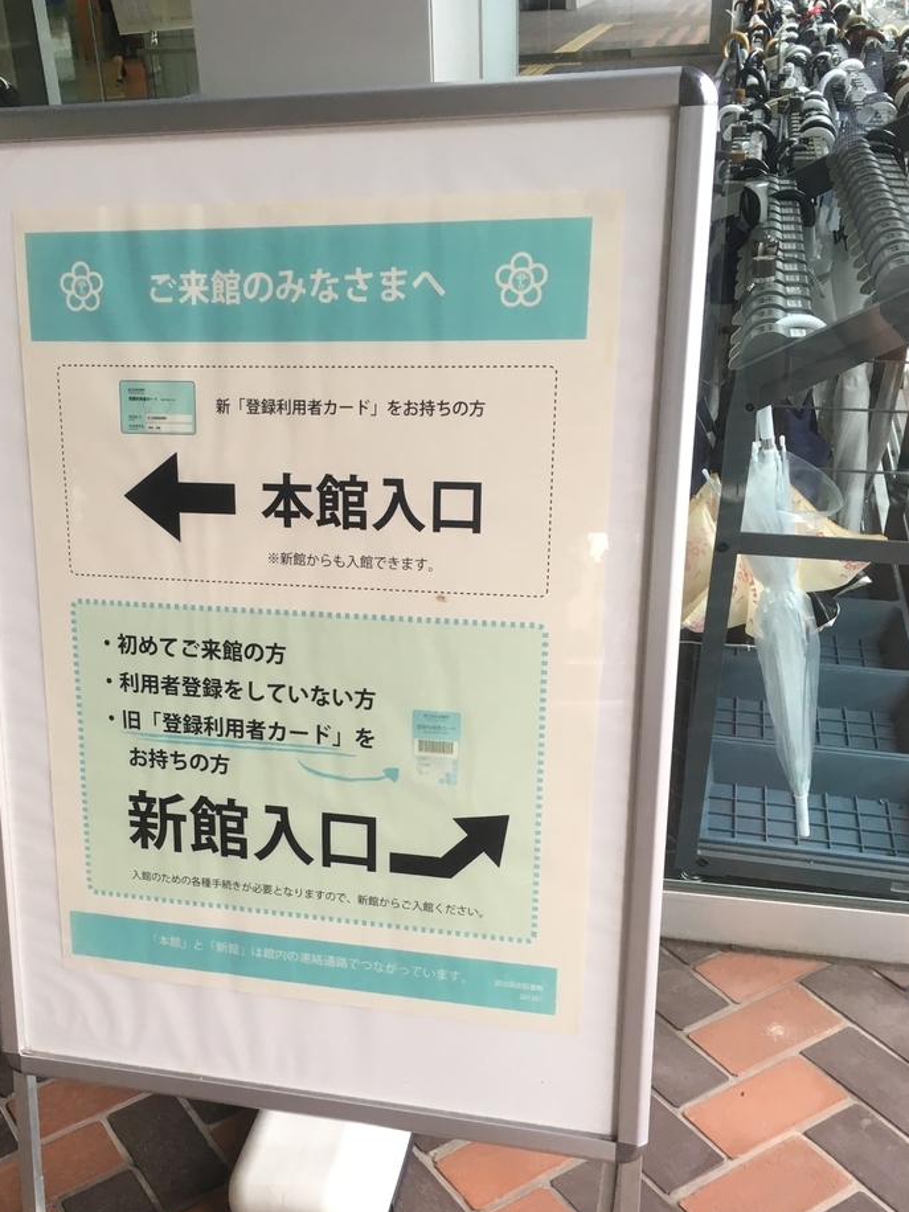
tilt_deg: -29.7
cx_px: 332
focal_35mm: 38
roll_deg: +5.8
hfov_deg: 37.5
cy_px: 749
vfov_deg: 48.6
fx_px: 1330
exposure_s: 1/40
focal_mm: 4.15
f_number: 2.2
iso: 25
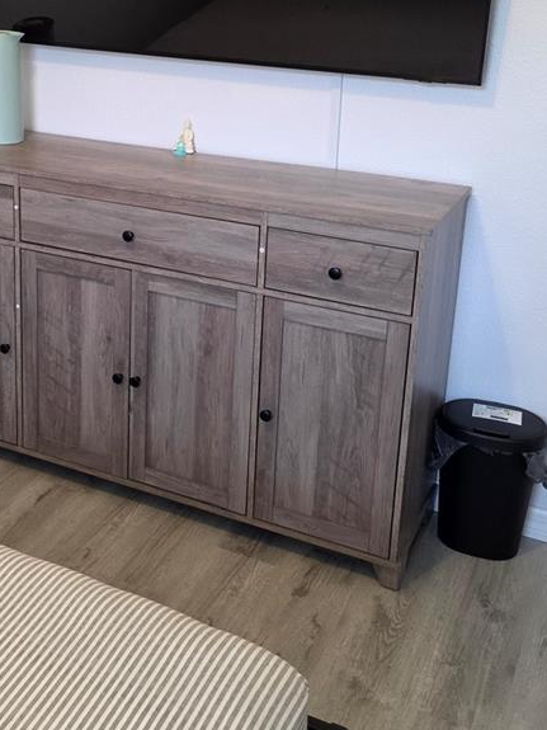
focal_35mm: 48
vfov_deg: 39.0
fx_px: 1012
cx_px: 109
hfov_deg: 29.6
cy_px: 222
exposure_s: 1/120
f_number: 1.7
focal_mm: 6.25
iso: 250
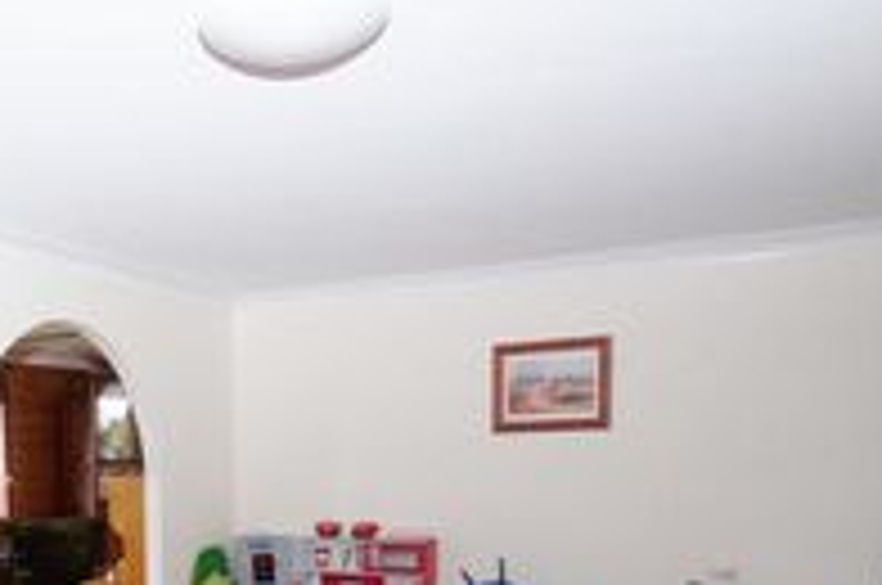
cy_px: 538
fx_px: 881
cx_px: 153
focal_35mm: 36
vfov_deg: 34.5
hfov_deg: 49.5
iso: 500
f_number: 4
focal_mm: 10
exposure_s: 1/60
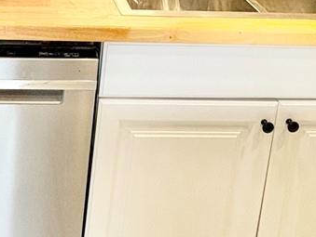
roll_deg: -4.3
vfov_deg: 19.4
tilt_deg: -9.4
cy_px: -120
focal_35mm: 66
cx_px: 65
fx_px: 603
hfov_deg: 28.7
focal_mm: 2.22
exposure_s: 1/120
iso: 250
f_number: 2.2
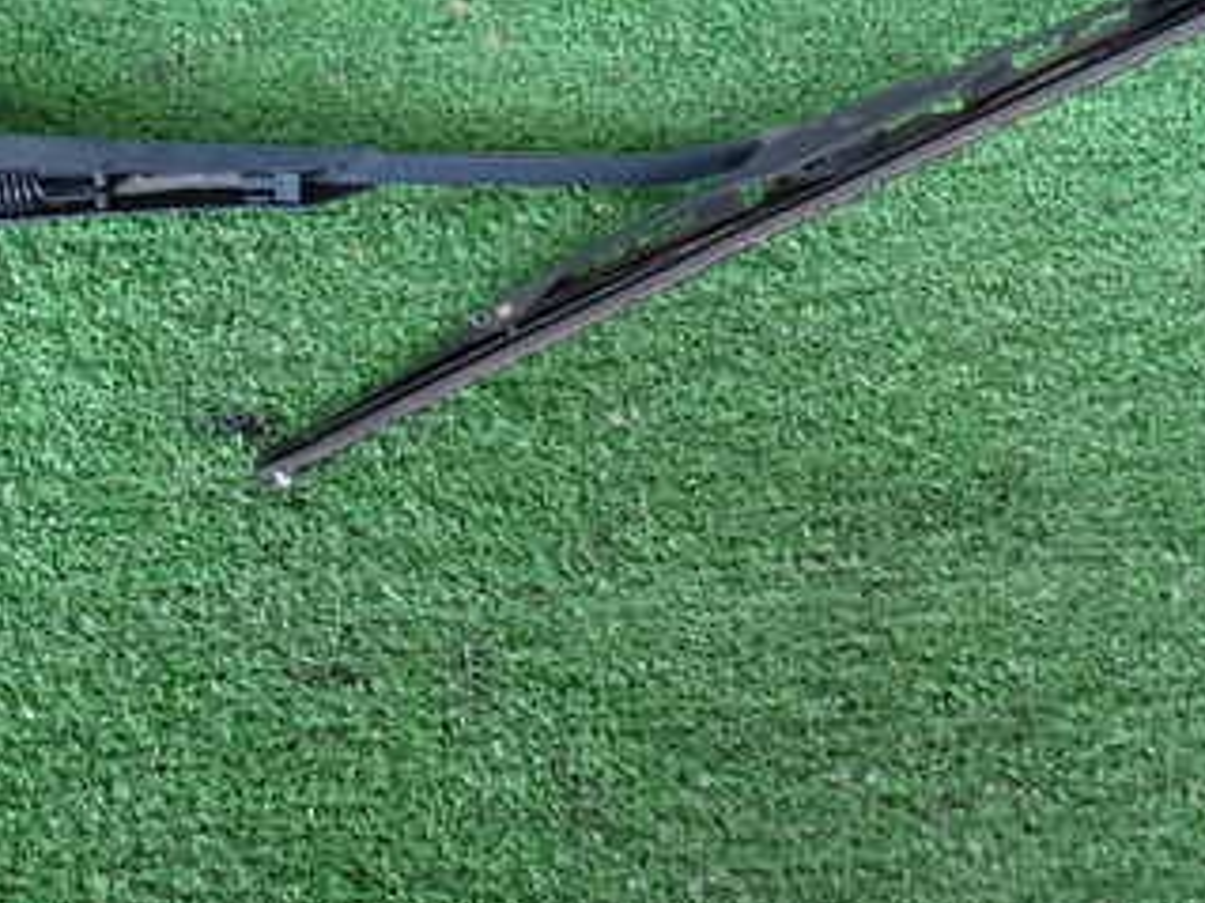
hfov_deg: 40.2
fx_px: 1635
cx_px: 453
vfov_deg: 30.1
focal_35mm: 47
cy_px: 178
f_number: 2
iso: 200
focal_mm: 4.5
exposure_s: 1/50
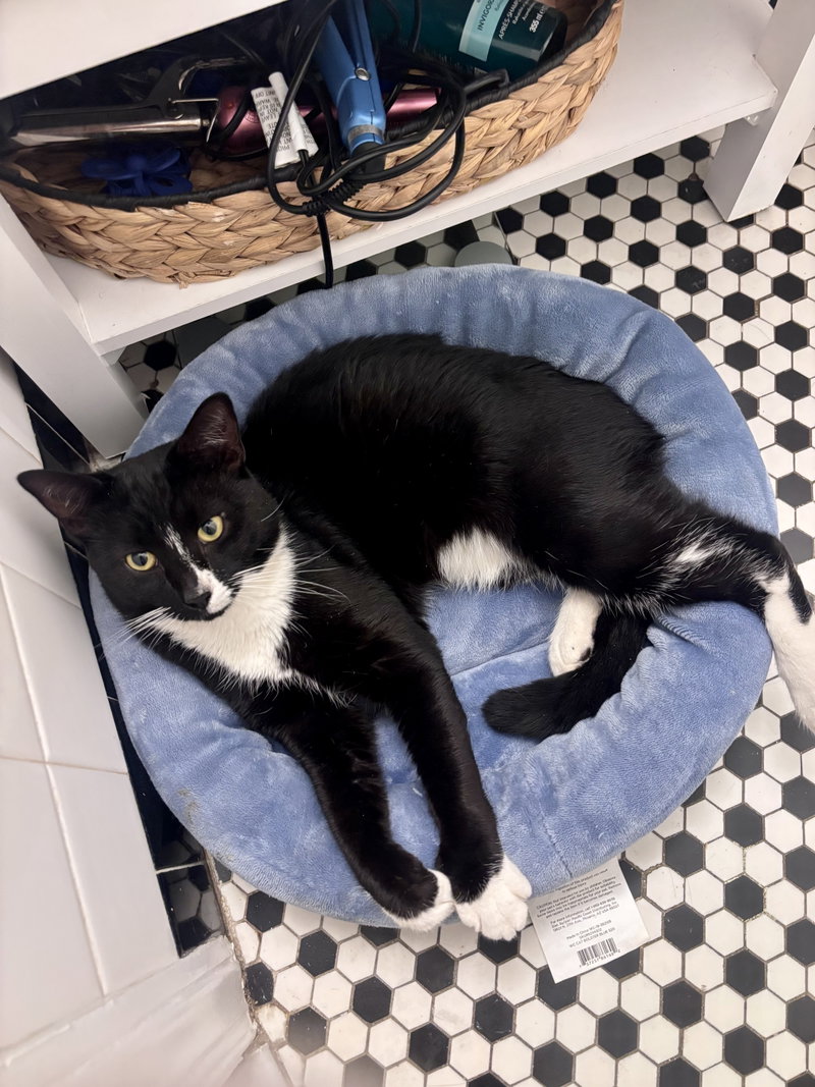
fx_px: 816
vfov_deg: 67.3
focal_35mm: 26
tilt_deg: -72.6
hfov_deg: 53.1
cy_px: 544
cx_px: 408
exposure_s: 1/60
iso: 500
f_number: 1.6
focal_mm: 5.96
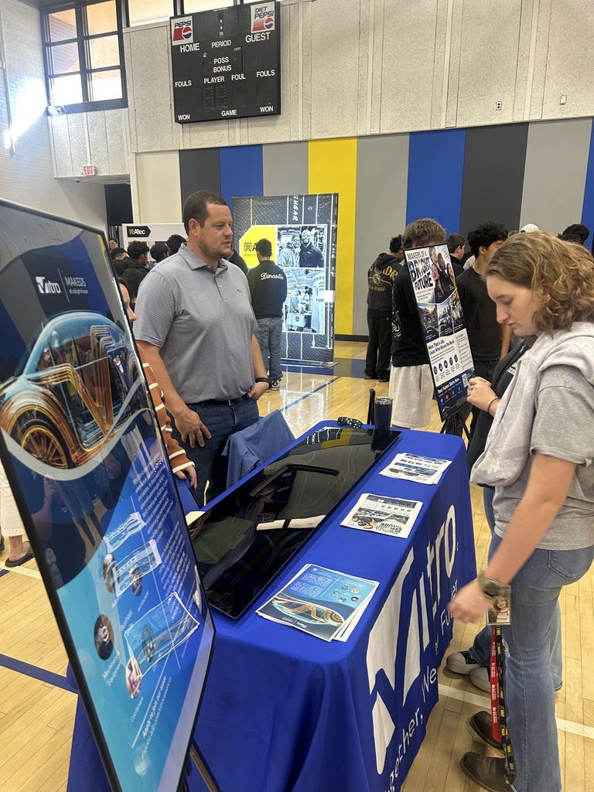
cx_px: 297
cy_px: 396
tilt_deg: -13.1
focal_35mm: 26
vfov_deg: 67.3
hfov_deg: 53.1
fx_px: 595
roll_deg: +0.1
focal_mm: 5.7
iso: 125
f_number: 1.5
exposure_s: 1/89
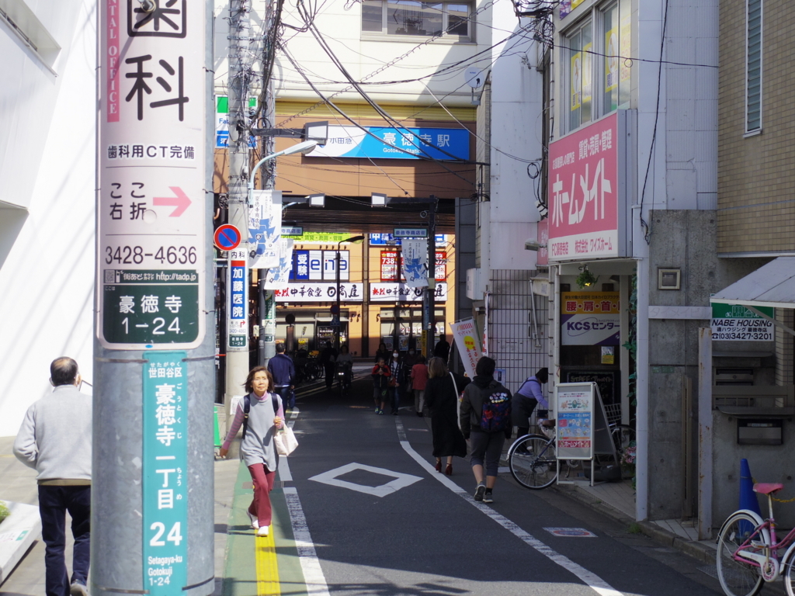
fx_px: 1447
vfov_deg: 23.3
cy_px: 298
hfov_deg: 30.7
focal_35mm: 63
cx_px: 398
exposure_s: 1/200
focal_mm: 13.6
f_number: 4.5
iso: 200
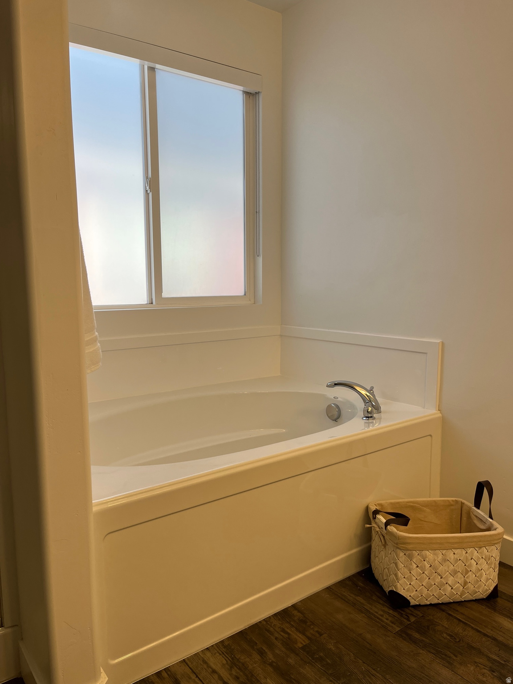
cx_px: 256
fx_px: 514
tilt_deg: -7.7
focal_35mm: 26
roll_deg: +0.6
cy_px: 342
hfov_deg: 53.1
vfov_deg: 67.3
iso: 50
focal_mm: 5.1
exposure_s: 1/352
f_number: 1.6
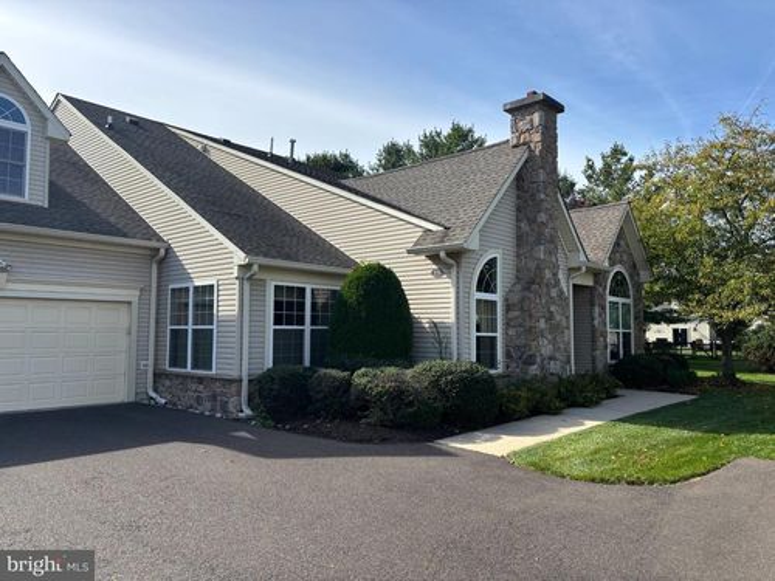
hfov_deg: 67.3
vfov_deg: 53.1
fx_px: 582
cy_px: 290
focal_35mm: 26
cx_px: 388
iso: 50
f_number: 1.6
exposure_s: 1/2242
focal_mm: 5.96
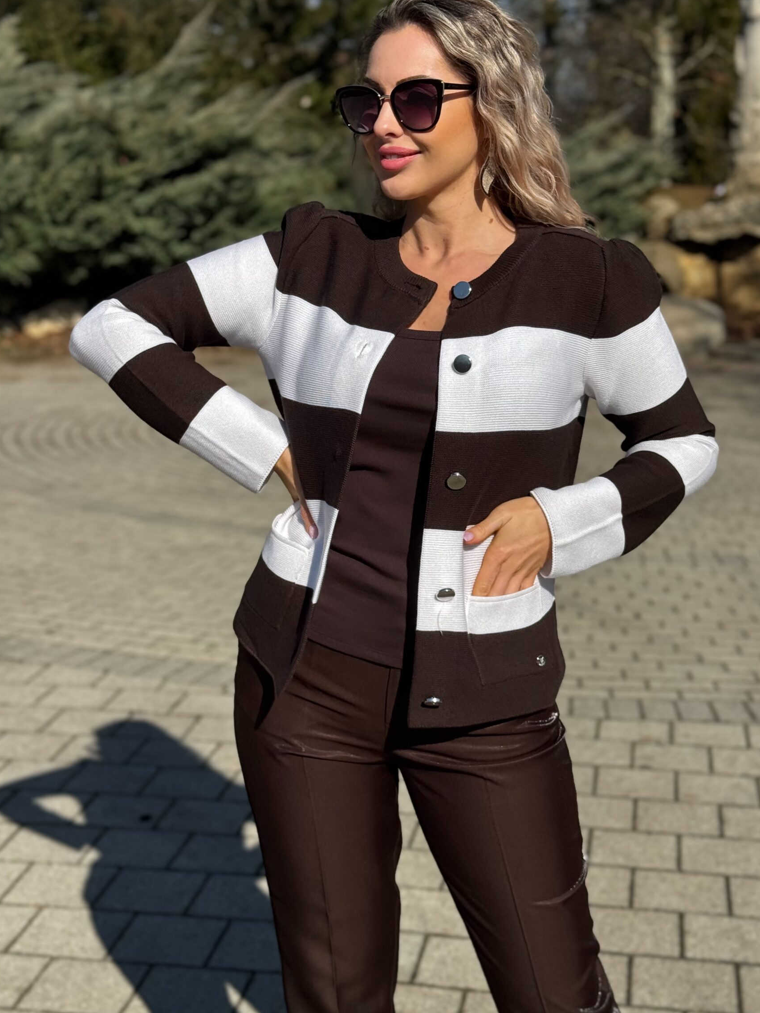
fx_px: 1581
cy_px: 458
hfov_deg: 27.0
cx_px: 410
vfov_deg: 35.5
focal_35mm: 54
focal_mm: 6.76
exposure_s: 1/7092
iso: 80
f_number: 1.78
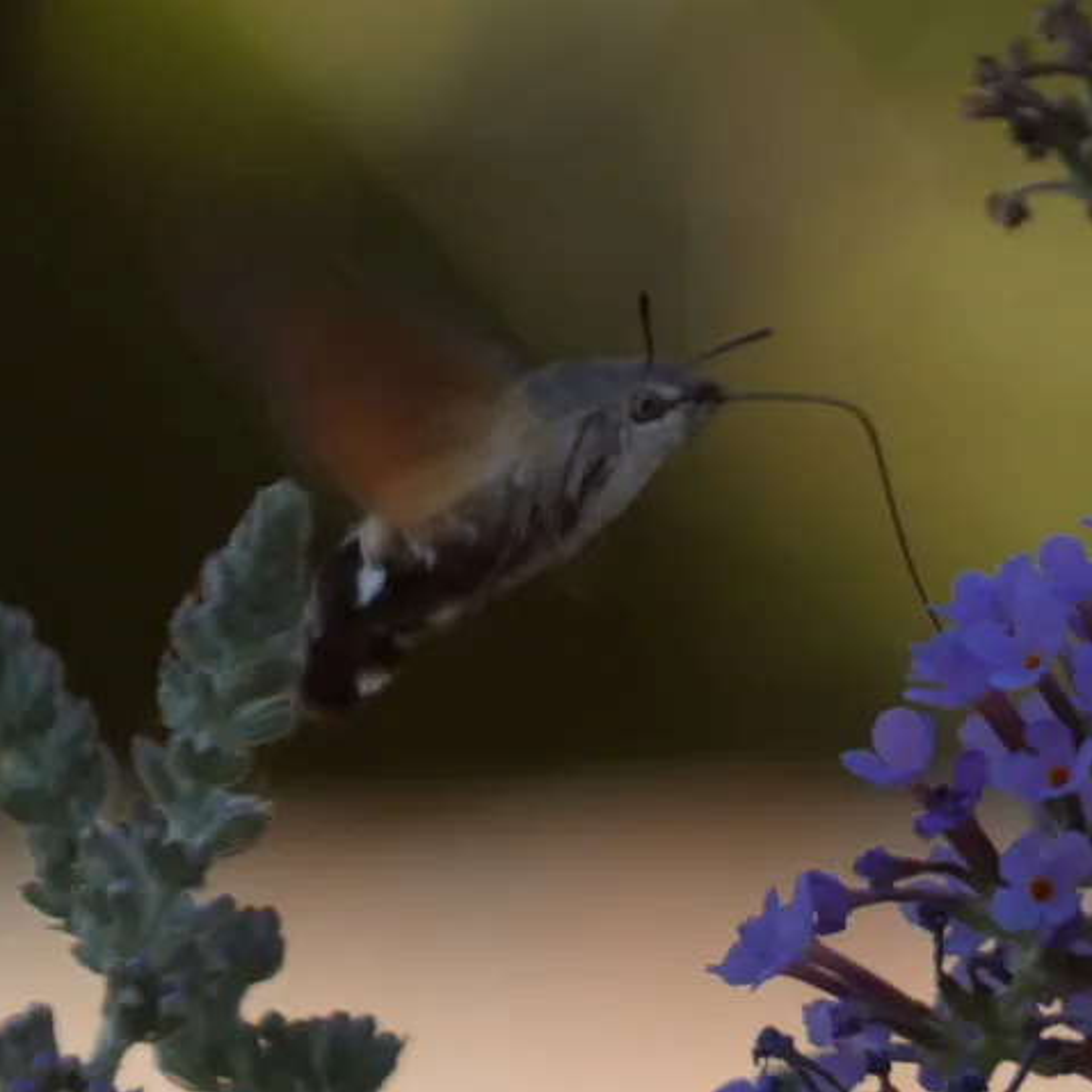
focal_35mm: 1223
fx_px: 43649
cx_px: 692
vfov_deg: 1.4
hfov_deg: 1.4
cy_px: 546
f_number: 5.6
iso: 125
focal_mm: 185
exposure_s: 1/125
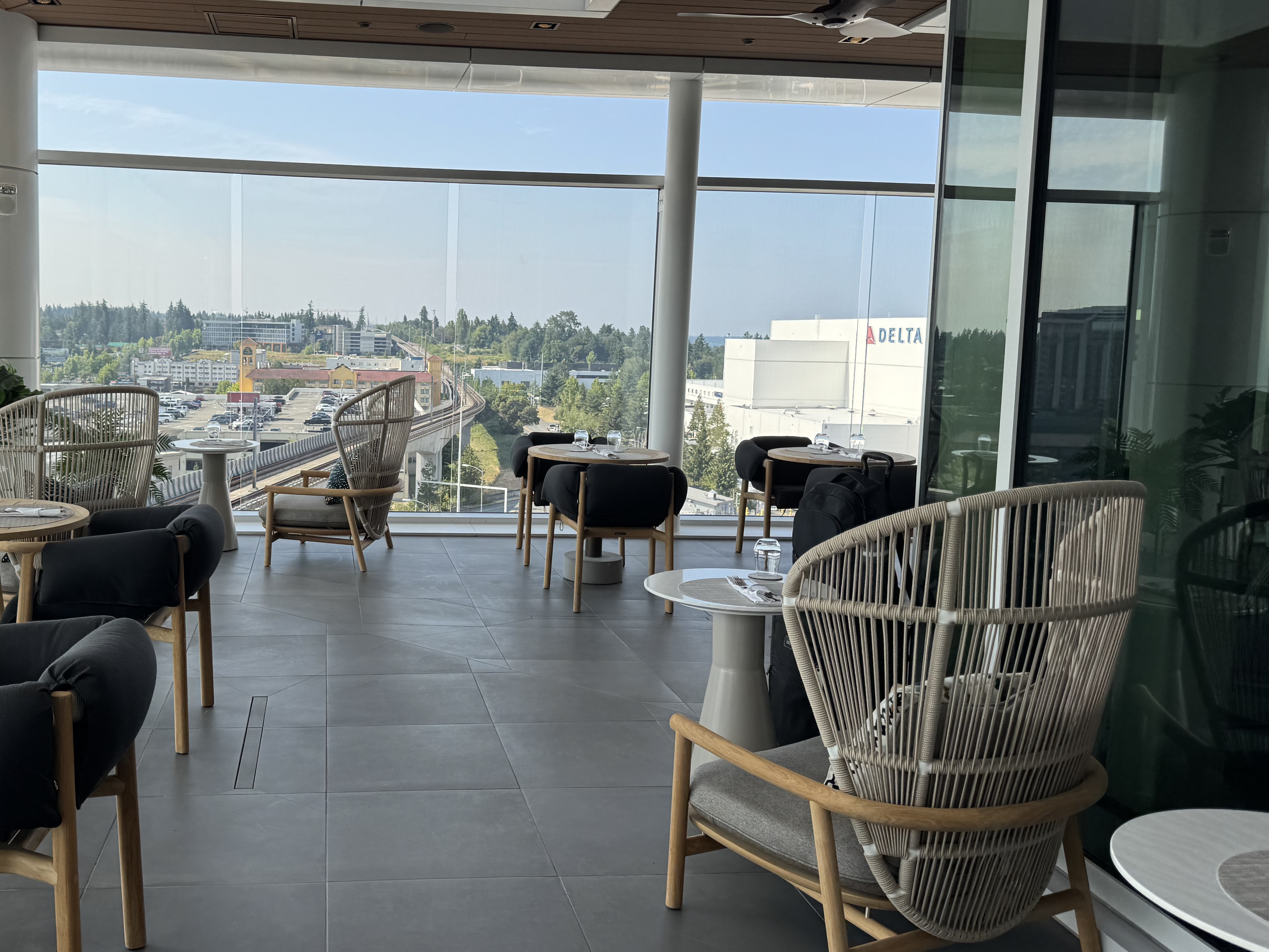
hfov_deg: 55.7
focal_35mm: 32
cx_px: 430
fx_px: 1173
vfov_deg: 44.1
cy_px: 447
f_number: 1.78
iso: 80
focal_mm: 6.76
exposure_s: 1/2710
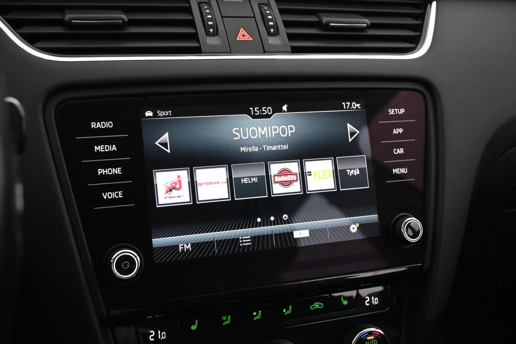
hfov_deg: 43.6
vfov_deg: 29.9
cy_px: 172
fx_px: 645
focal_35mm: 45
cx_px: 258
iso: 5000
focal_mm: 30
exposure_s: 1/60
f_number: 4.8
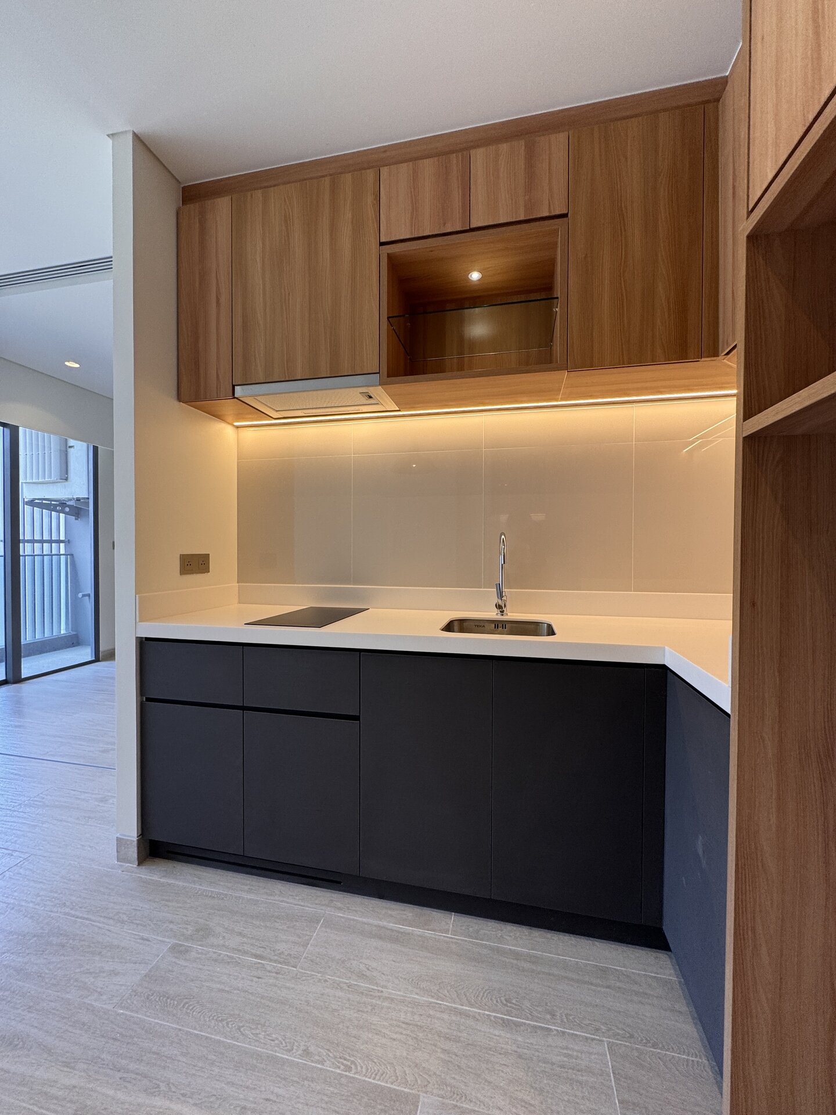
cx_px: 418
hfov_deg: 85.7
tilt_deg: -0.3
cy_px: 558
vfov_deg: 102.1
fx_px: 451
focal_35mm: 14
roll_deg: -2.6
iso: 80
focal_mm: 2.22
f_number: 2.2
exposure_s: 1/99
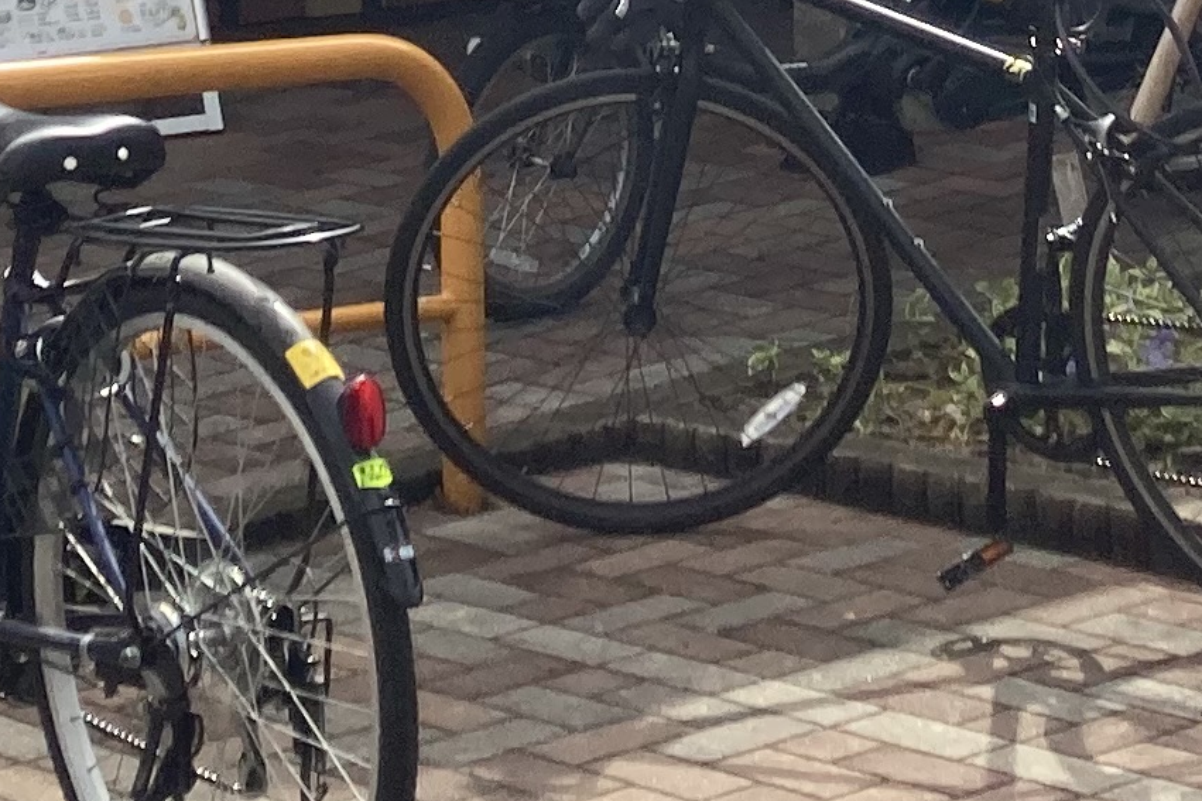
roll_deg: +0.6
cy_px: -884
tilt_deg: +7.8
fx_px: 4606
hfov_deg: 14.9
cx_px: 507
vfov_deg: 9.2
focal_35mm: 138
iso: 20
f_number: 1.8
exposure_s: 1/3745
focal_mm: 3.99
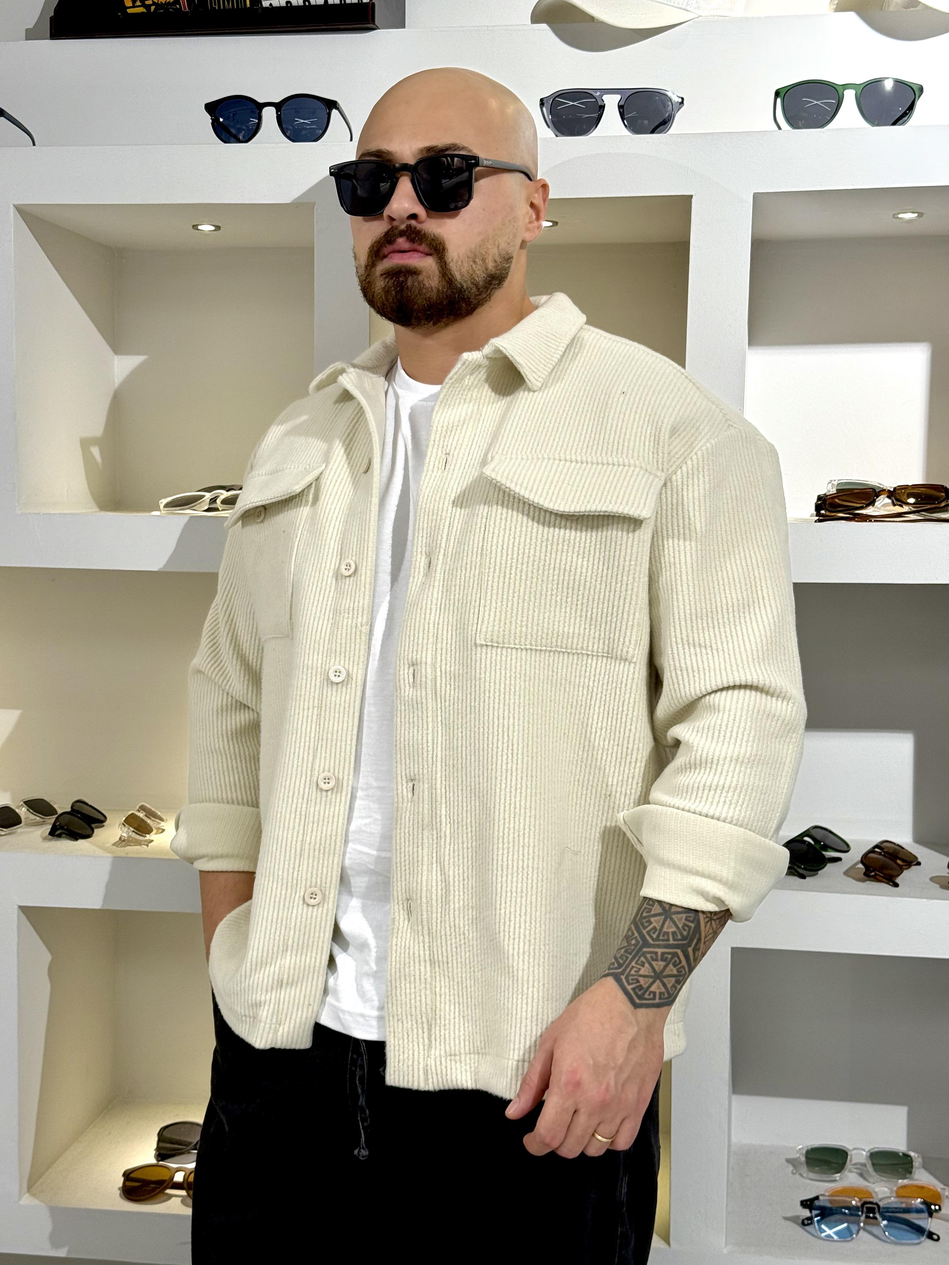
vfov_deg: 39.7
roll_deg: -1.4
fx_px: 1755
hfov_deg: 30.3
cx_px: 474
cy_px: 632
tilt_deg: -3.5
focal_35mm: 48
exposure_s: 1/100
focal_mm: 6.76
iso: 64
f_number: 1.78
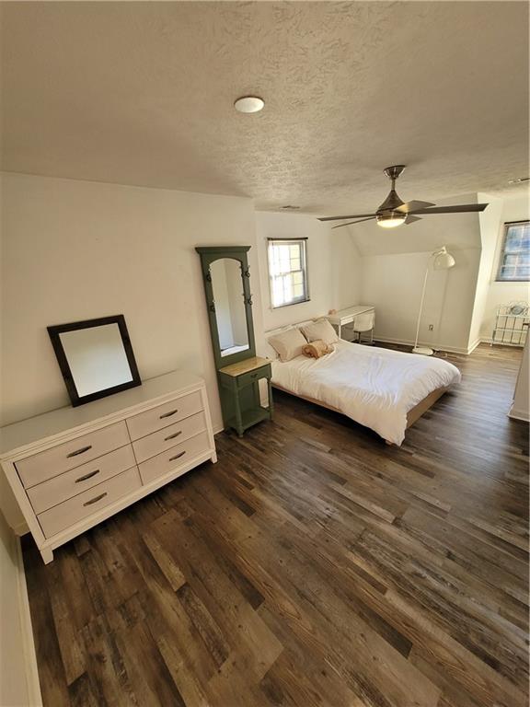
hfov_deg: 89.9
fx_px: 265
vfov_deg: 106.2
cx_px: 265
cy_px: 354
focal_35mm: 13
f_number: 2.2
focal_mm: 2.2
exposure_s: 1/60
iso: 250
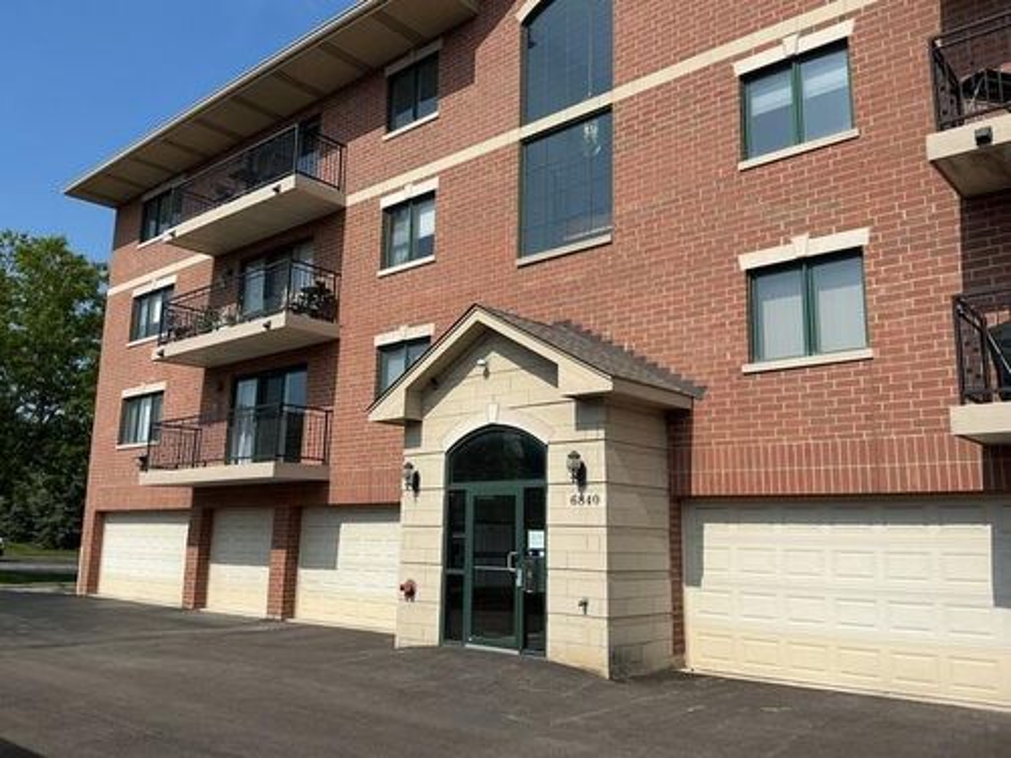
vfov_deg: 48.2
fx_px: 847
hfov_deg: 61.7
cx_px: 506
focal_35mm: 29
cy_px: 379
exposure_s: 1/2801
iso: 25
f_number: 1.8
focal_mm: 3
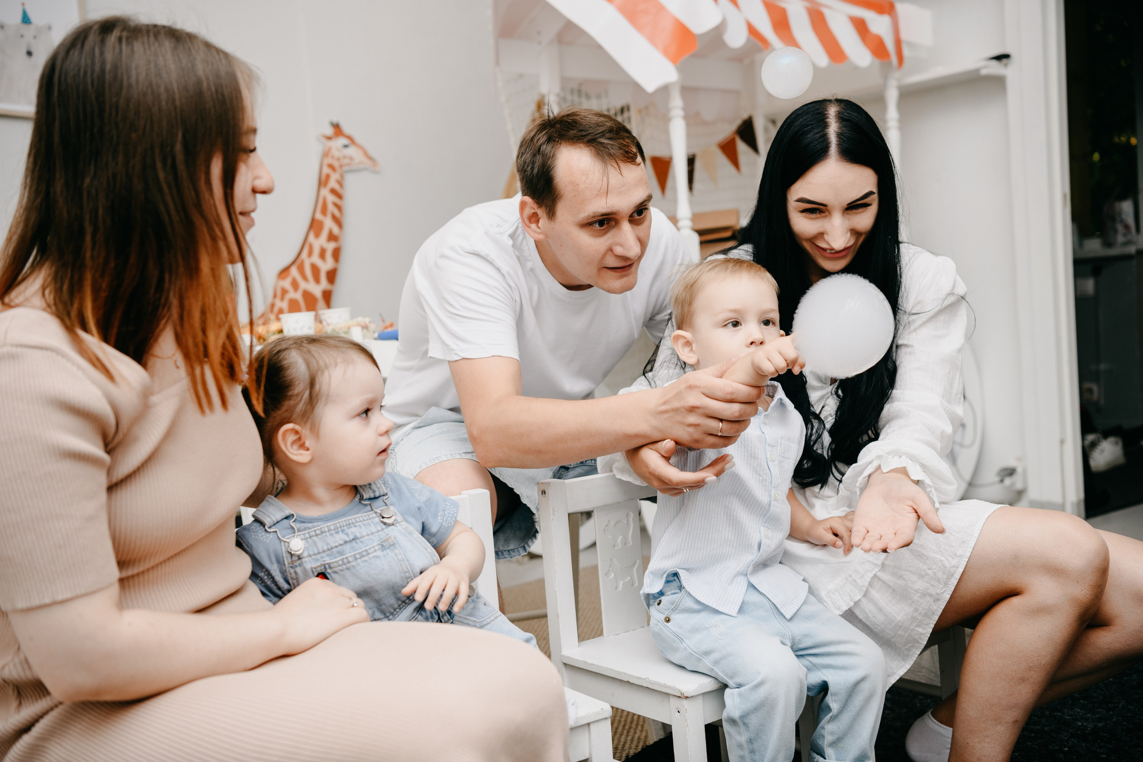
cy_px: 381
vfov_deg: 33.4
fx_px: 1270
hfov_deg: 48.5
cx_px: 572
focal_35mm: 40
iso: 160
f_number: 3.5
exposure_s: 1/160
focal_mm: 40
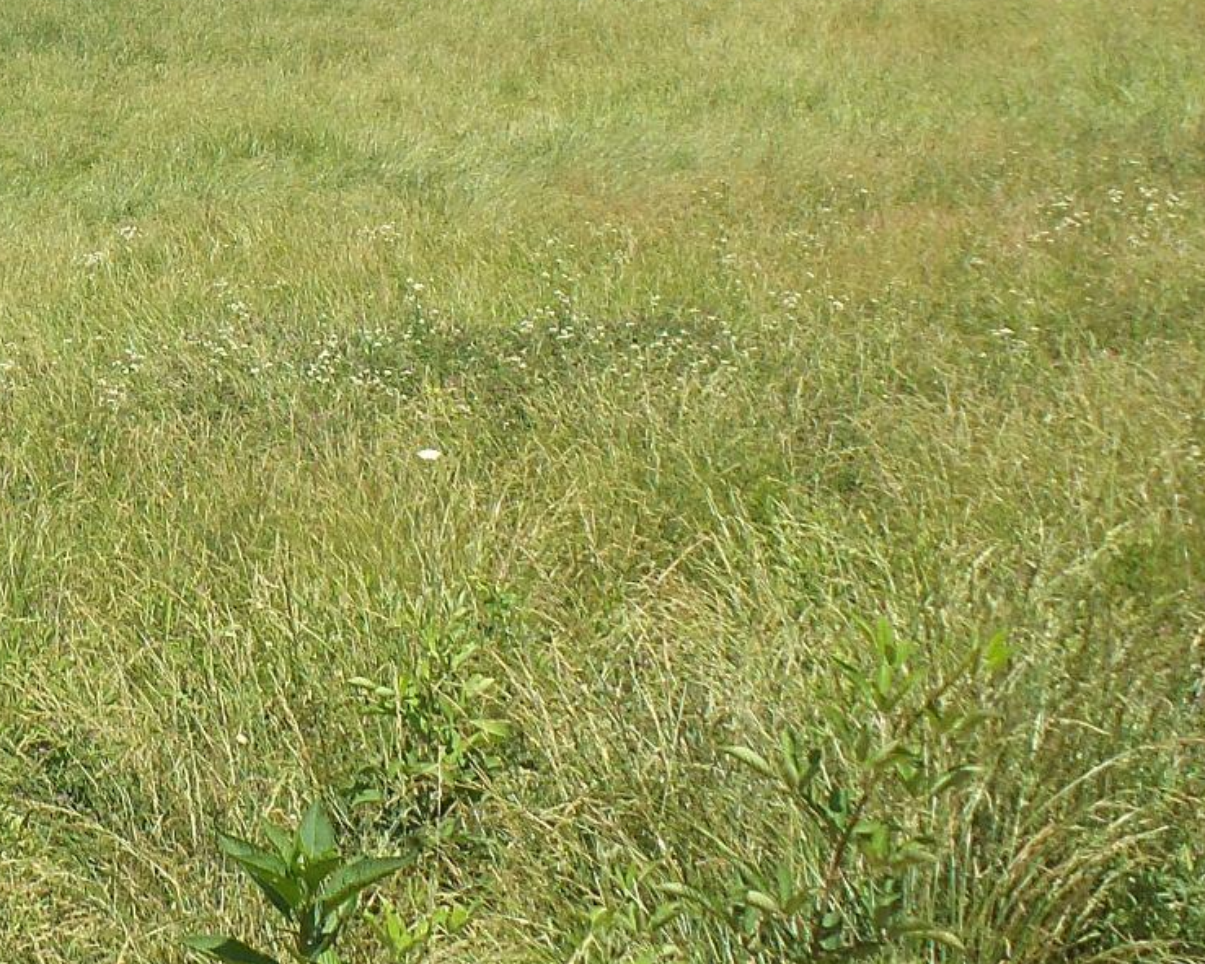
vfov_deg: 21.0
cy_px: -24
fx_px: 2496
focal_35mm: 70
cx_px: -204
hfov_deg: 24.8
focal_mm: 4.1
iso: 100
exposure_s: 1/1000
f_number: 3.5
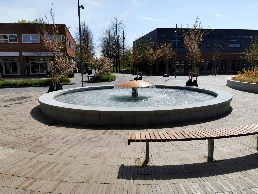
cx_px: 129
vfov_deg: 51.4
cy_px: 97
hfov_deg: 65.3
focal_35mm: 27
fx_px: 201
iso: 50
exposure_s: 1/7143
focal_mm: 5.56
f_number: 1.6
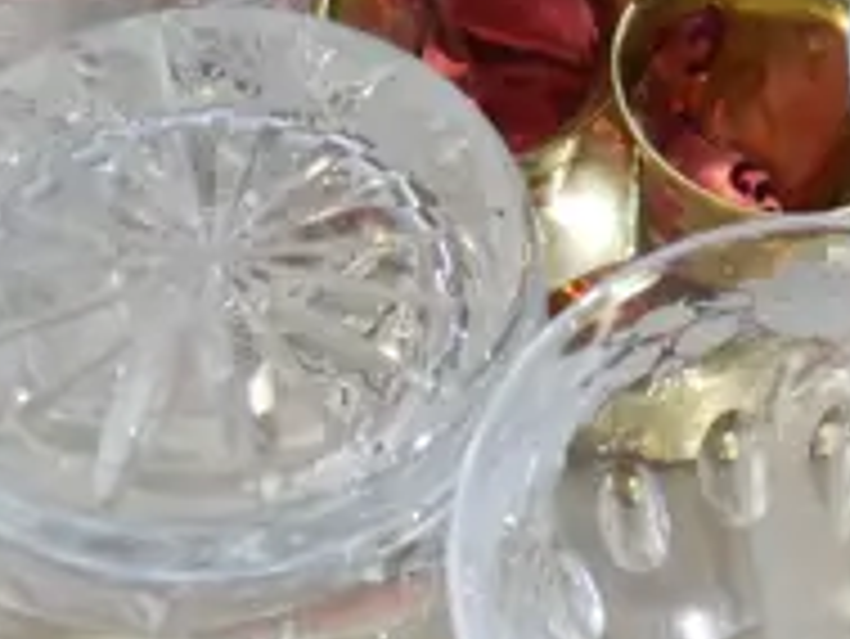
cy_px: -331
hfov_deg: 12.9
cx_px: 738
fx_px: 3735
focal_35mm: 152
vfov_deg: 9.5
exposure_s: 1/60
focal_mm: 14
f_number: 3.5
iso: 640
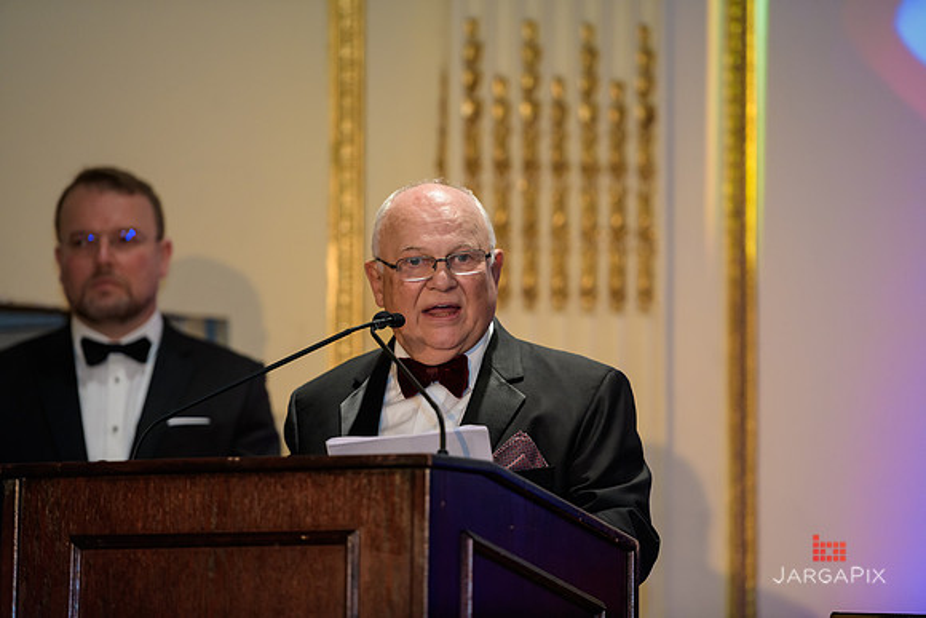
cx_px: 463
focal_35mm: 190
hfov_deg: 10.8
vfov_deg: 7.2
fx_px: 4888
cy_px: 309
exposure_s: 1/125
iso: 1250
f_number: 3.2
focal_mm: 190
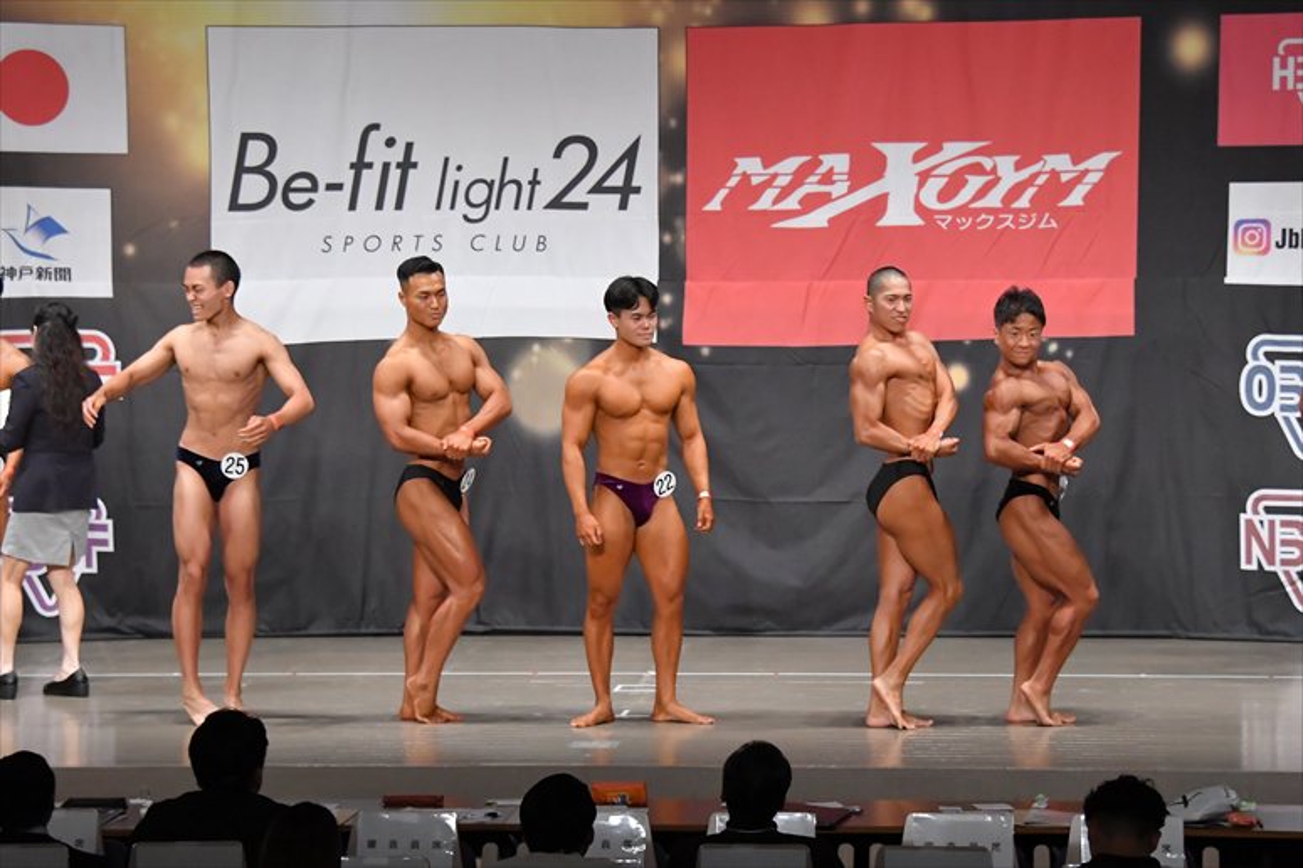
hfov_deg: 16.7
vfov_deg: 11.1
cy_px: 434
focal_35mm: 123
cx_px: 652
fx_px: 4450
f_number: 5.6
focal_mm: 82
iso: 6400
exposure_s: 1/400
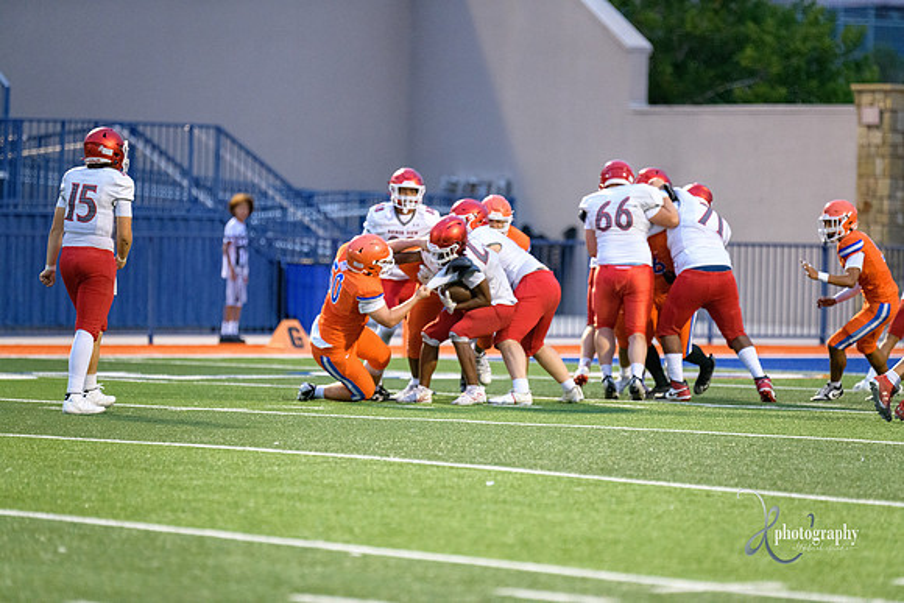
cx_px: 452
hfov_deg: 8.2
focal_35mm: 250
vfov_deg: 5.5
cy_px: 302
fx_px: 6279
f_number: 2.8
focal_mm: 250
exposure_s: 1/800
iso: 5600
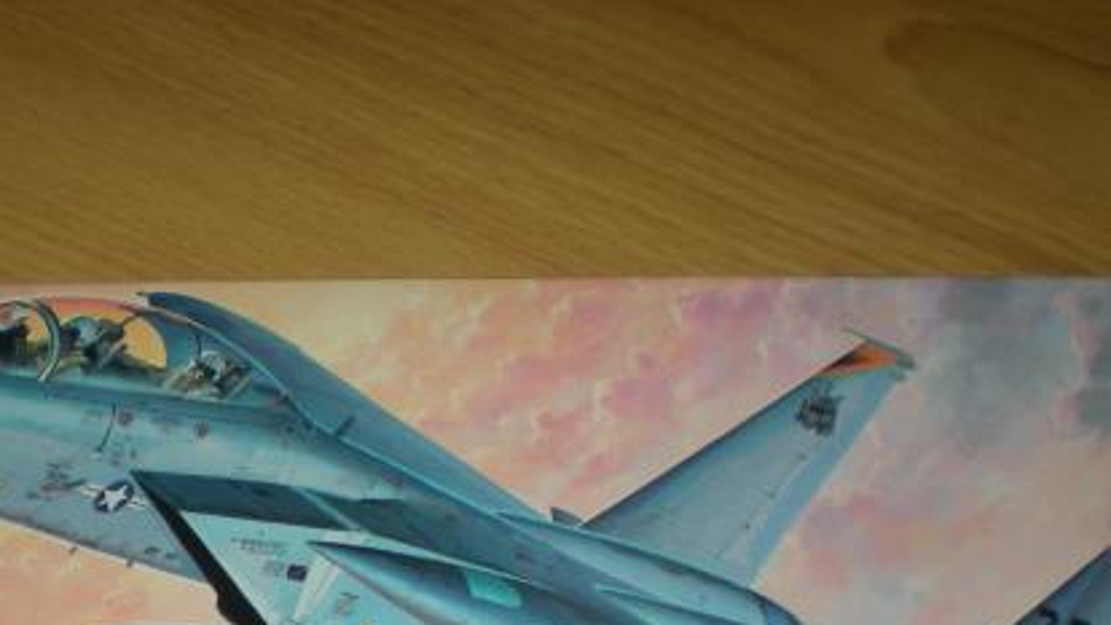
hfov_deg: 26.3
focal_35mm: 80
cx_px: 338
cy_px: 797
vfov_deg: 14.5
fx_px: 2357
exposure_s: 1/60
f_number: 3.1
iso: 64
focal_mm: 6.3
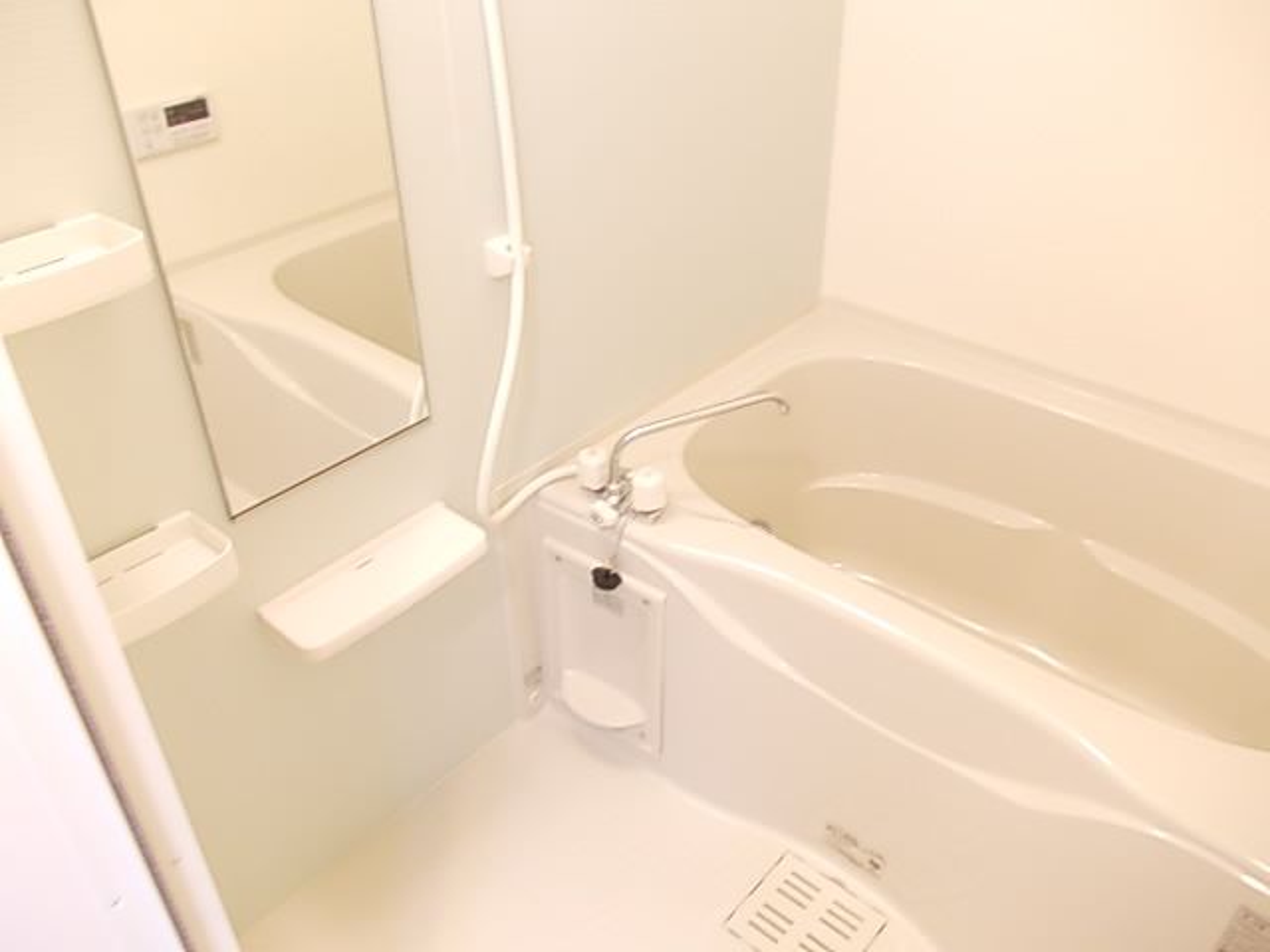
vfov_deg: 49.7
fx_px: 1027
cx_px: 635
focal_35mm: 28
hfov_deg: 63.4
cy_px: 476
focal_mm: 4
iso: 200
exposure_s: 1/10
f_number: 2.7
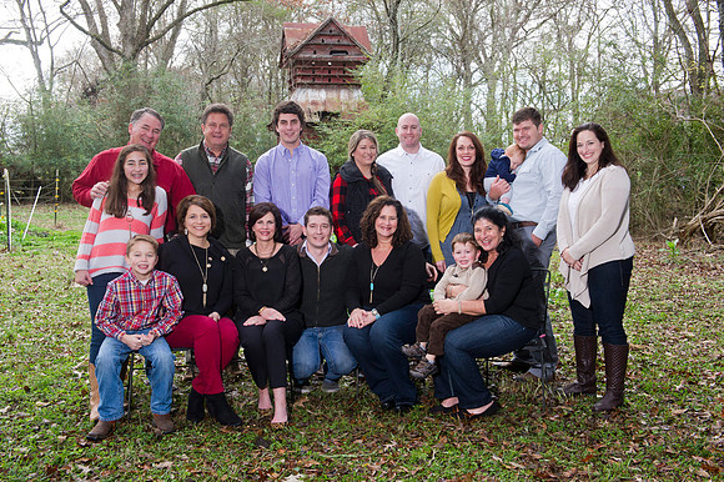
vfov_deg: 35.0
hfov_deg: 50.7
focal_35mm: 38
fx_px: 764
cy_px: 241
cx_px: 362
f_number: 8
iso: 1250
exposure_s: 1/125
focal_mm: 38
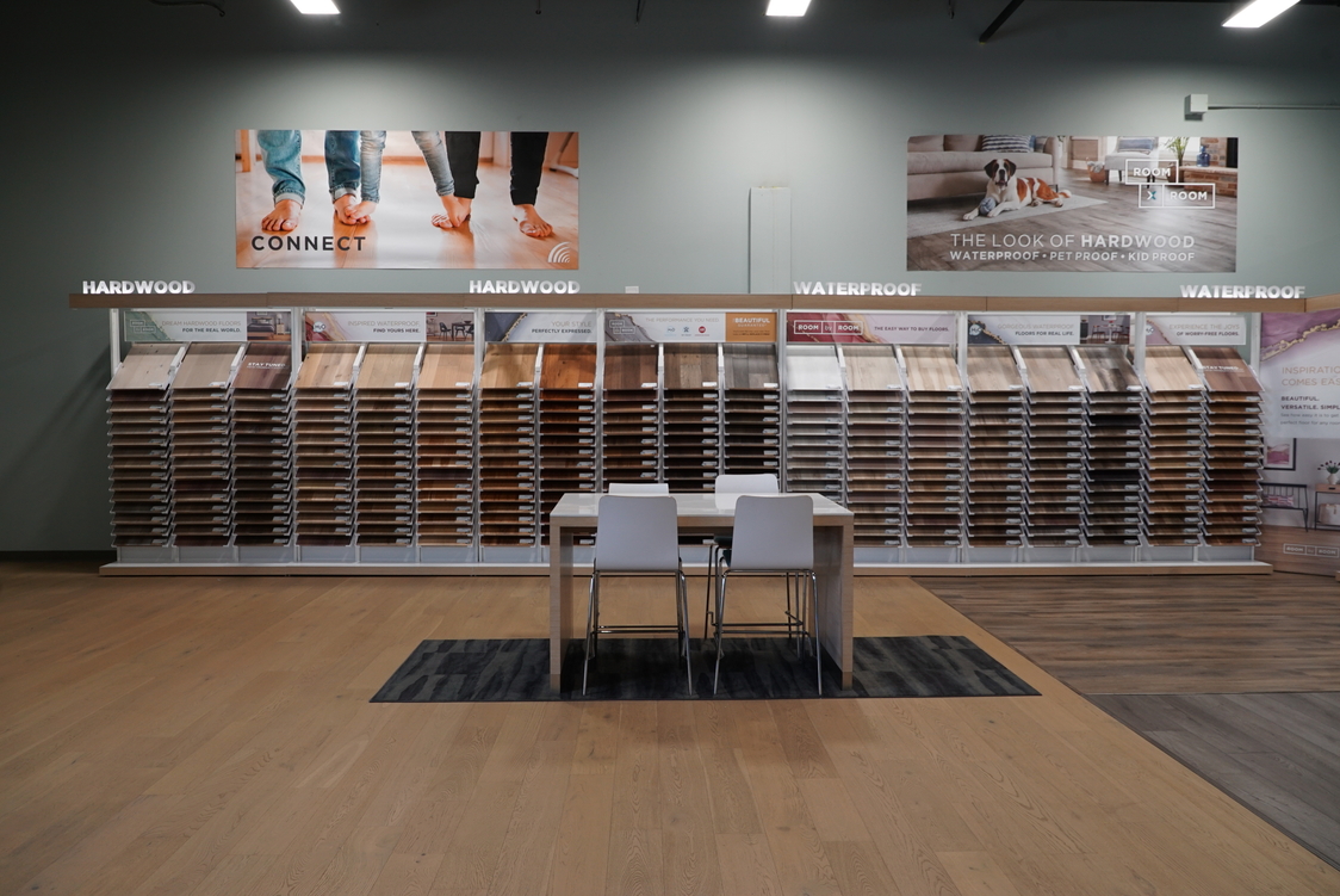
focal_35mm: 28
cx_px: 670
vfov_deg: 46.5
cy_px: 448
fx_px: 1043
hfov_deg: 65.4
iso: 800
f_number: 9
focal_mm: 28
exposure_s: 1/80
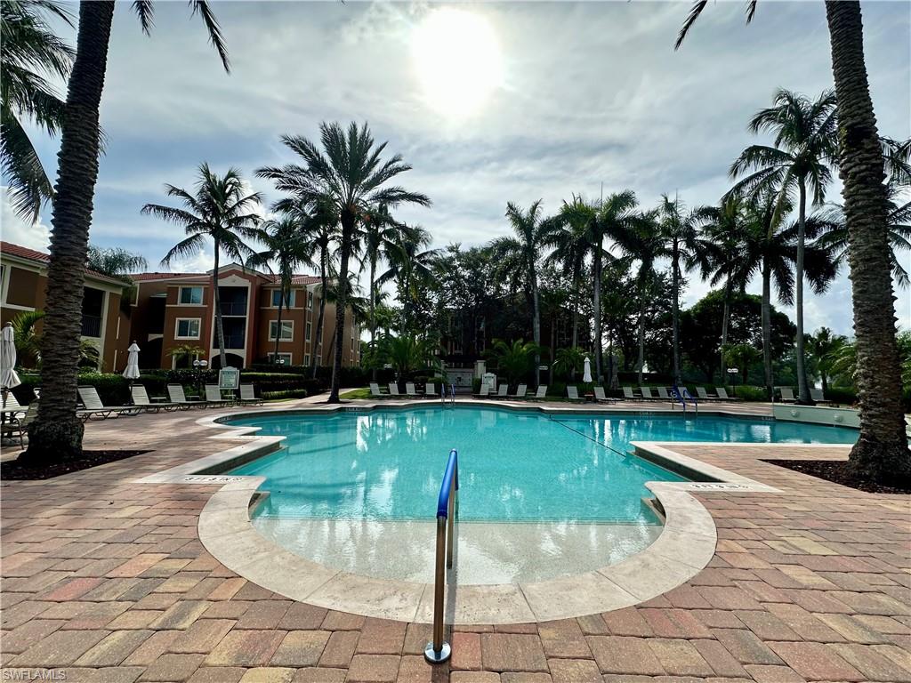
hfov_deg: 102.1
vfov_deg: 85.7
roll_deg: -1.0
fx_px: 368
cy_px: 342
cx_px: 456
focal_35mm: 14
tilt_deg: +5.3
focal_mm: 2.22
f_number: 2.2
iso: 50
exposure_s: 1/1553
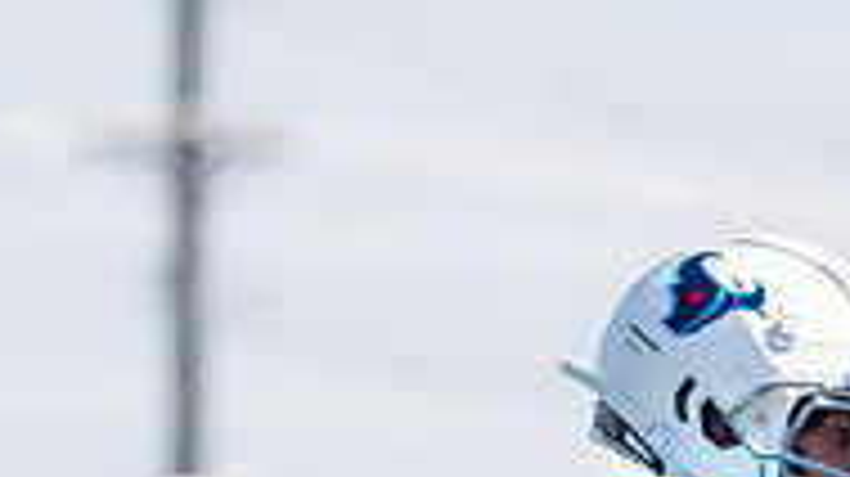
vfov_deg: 1.3
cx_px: 790
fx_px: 21779
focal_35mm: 967
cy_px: 1041
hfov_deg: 2.2
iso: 100
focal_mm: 200
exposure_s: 1/2000
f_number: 2.8
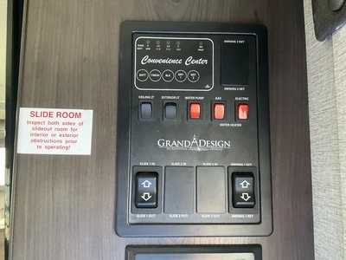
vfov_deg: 48.2
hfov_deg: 61.7
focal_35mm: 29
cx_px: 173
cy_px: 130
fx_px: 290
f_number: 1.8
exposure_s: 1/47
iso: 320
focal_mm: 3
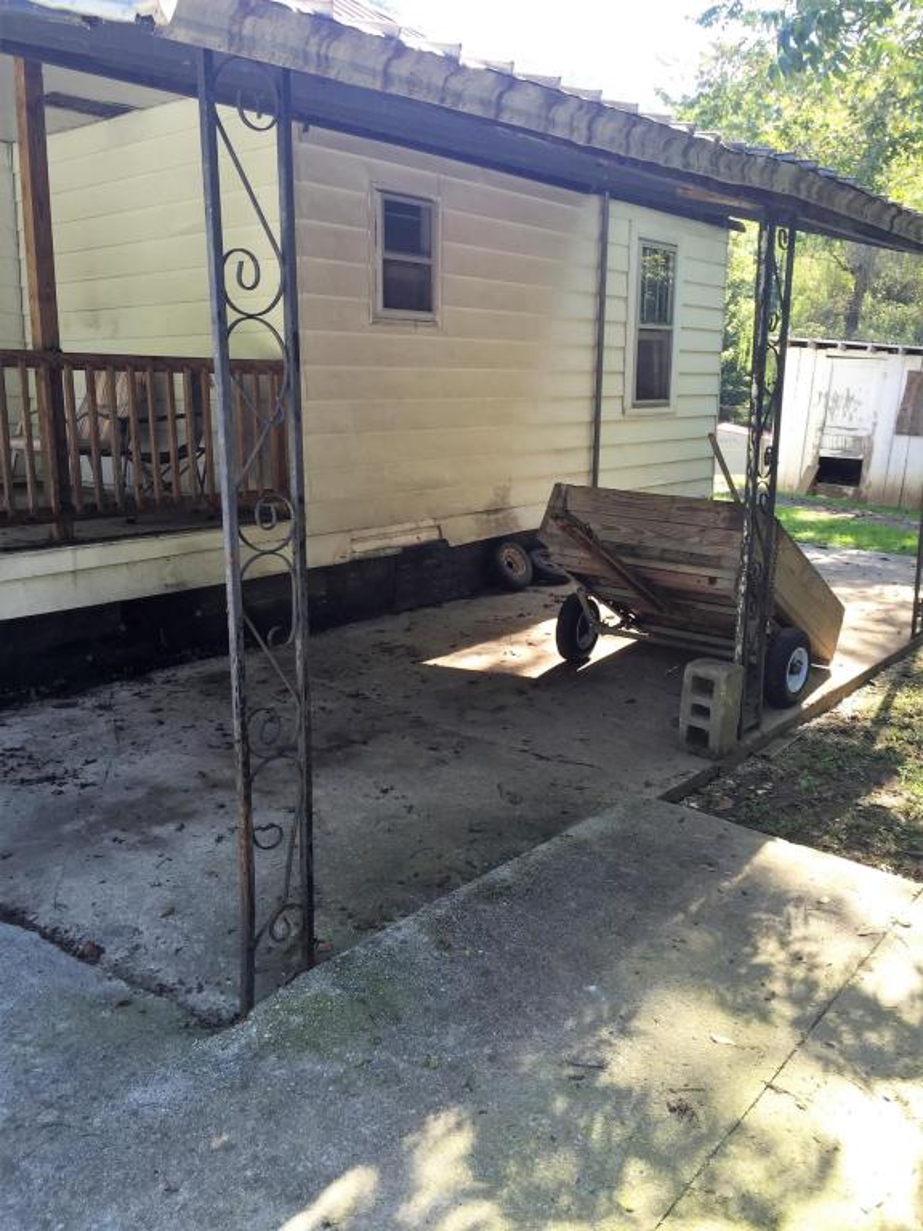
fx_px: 1031
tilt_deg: -10.9
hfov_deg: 48.2
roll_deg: -0.1
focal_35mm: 29
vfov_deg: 61.7
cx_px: 462
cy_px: 616
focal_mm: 4.15
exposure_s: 1/100
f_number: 2.2
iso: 32
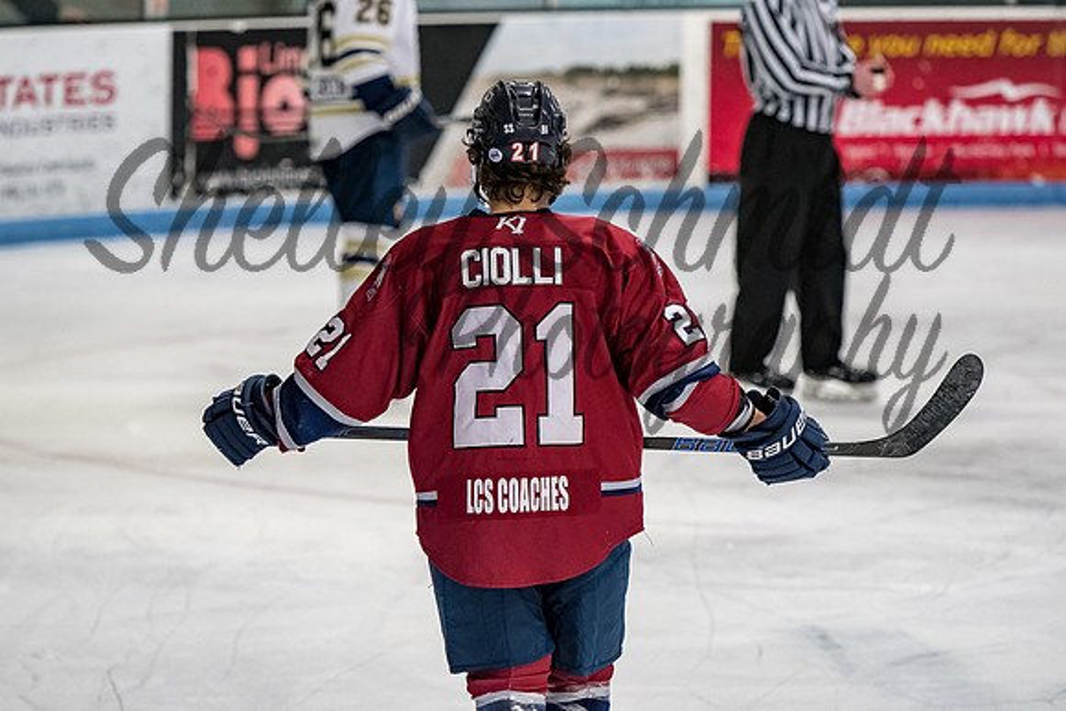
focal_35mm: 306
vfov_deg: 4.5
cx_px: 526
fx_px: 9065
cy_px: 340
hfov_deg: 6.7
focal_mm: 175
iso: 1600
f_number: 3.2
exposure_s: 1/800
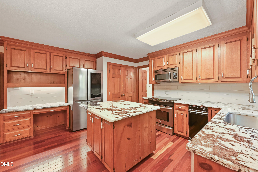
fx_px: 100
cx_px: 129
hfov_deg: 104.3
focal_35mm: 14
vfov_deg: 81.1
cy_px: 86
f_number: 8
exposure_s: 1/1.25
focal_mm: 14
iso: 400
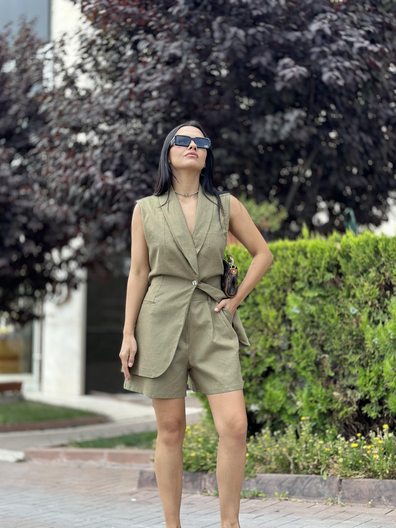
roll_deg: -0.8
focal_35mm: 48
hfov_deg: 30.3
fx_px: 732
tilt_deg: +4.0
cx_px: 198
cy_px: 264
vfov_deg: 39.7
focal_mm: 6.86
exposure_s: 1/823
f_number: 1.78
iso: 80
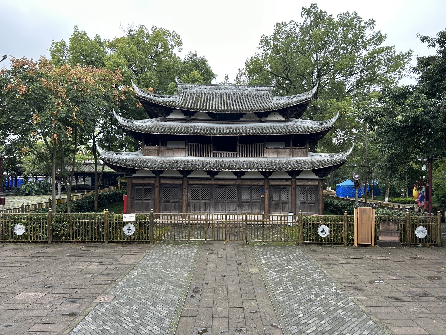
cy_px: 168
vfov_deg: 53.1
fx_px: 335
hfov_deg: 67.3
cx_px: 223
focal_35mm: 26
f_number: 1.5
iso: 50
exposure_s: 1/164
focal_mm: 5.7
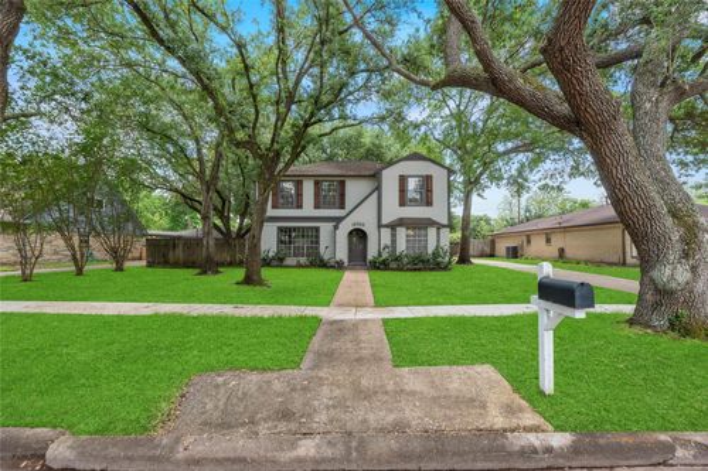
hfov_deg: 104.3
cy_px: 236
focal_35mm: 14
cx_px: 354
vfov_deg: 81.2
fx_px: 275
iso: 400
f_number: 8
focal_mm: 14
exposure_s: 1/250
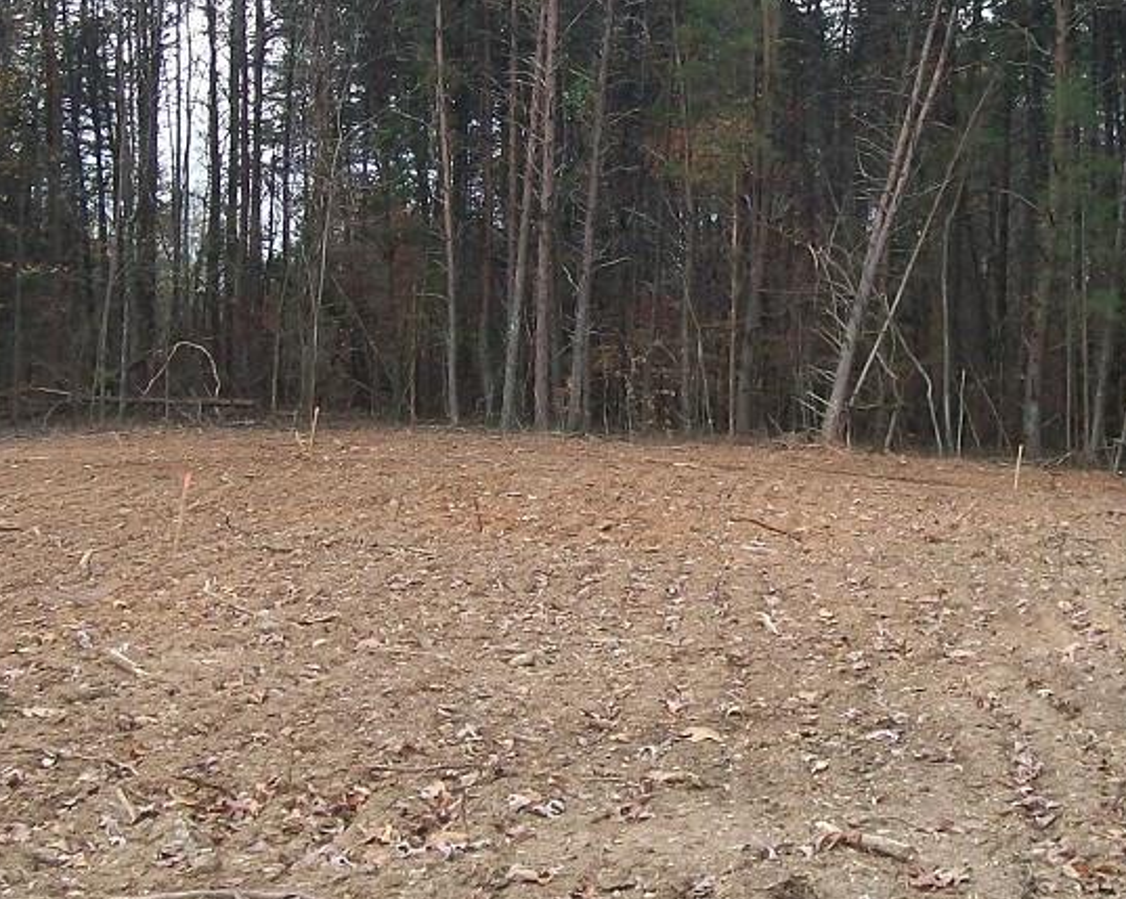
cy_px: 360
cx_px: 551
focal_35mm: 67
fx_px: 2232
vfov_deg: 22.8
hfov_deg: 28.3
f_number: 2.7
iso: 80
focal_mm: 6
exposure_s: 1/114
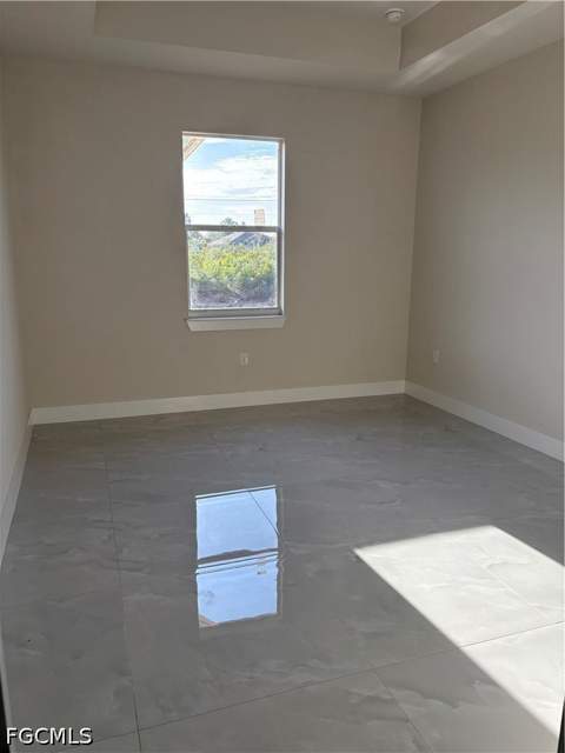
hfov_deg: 53.1
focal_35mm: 26
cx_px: 282
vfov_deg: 67.3
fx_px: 566
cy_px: 376
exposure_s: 1/435
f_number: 1.6
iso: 64
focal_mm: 5.96
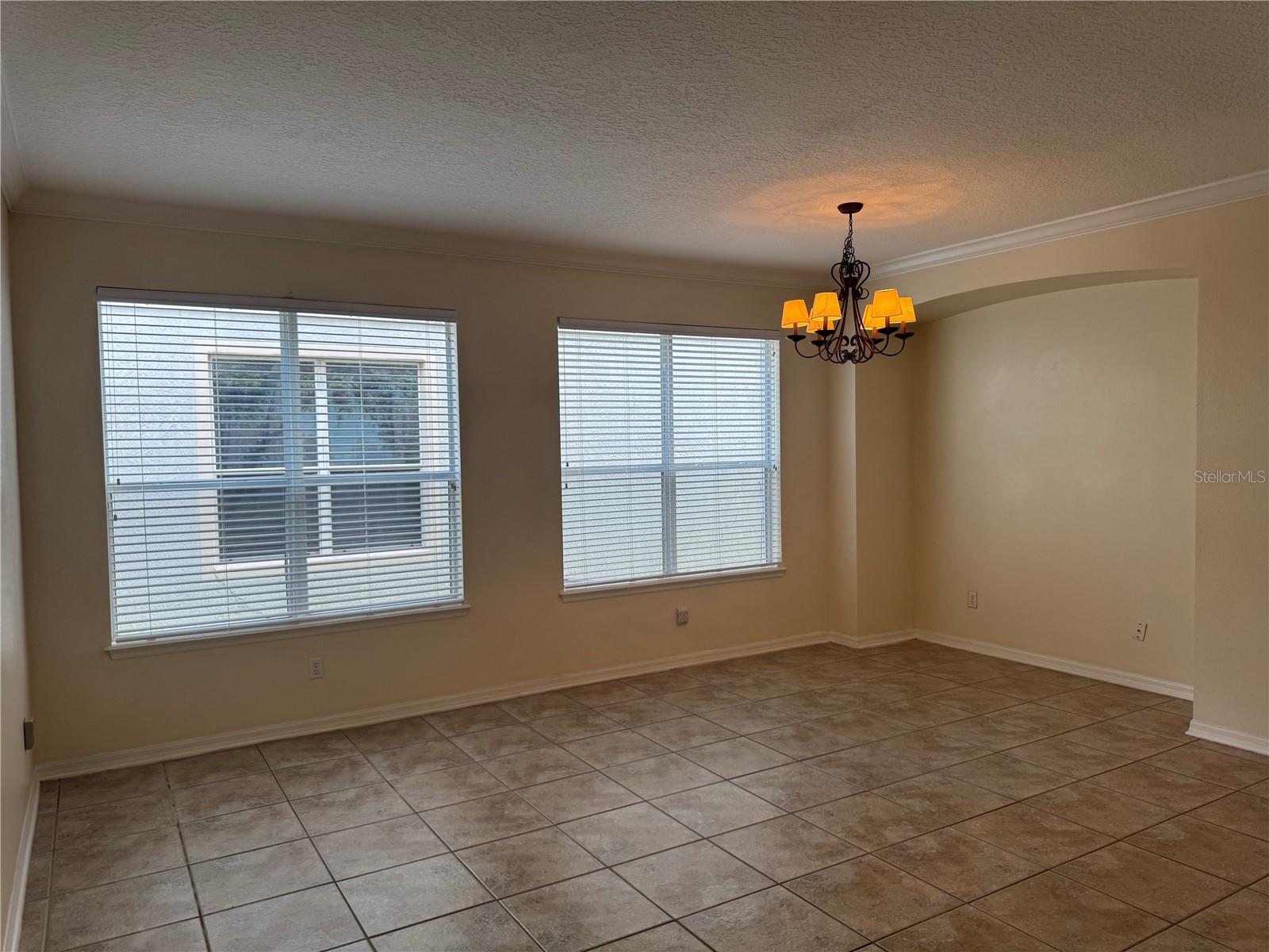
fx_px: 880
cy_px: 476
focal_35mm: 24
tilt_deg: -3.3
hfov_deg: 71.6
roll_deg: +0.3
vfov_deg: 56.8
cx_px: 634
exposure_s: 1/120
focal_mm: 6.76
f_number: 1.78
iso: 80
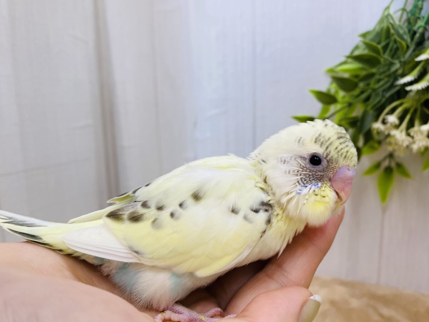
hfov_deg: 69.4
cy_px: 161
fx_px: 310
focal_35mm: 25
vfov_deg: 54.9
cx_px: 214
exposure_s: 1/100
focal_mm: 4.25
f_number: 1.8
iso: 80
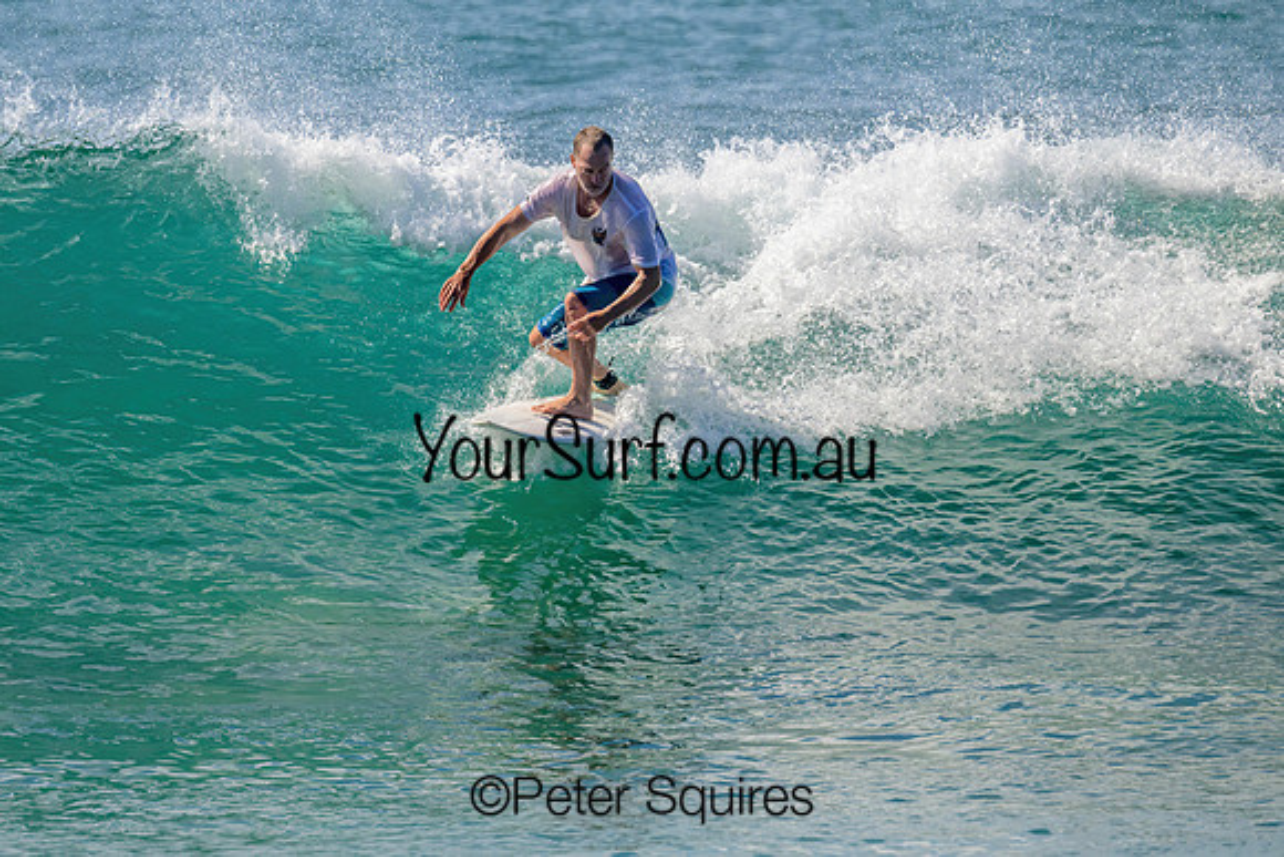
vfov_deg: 1.7
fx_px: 28338
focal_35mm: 794
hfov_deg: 2.6
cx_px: 457
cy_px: 365
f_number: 11
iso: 720
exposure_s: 1/2000
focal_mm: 550
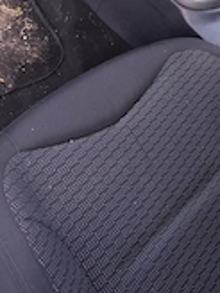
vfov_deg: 30.0
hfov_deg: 23.9
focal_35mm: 56
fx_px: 475
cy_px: -46
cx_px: 261
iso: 160
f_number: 1.65
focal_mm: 6.14
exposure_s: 1/100
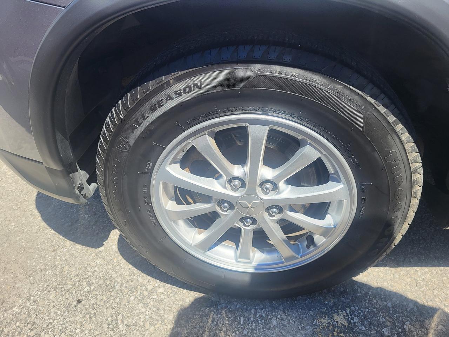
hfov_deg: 67.3
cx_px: 224
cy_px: 168
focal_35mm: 26
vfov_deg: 53.1
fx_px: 337
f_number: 1.8
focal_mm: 5.4
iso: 40
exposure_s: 1/981
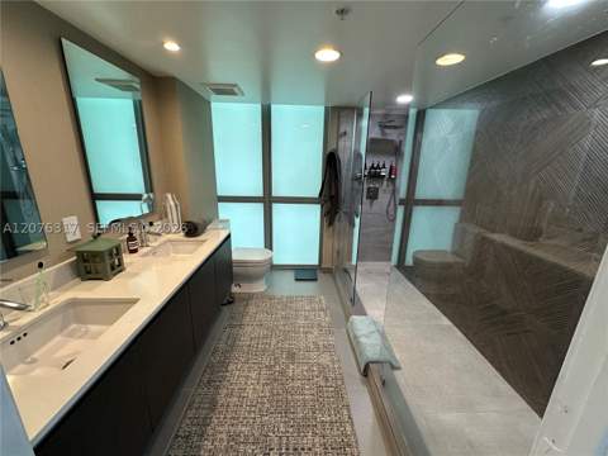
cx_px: 304
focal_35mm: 14
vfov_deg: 85.7
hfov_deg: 102.1
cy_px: 228
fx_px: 246
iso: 160
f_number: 2.2
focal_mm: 2.22
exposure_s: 1/120
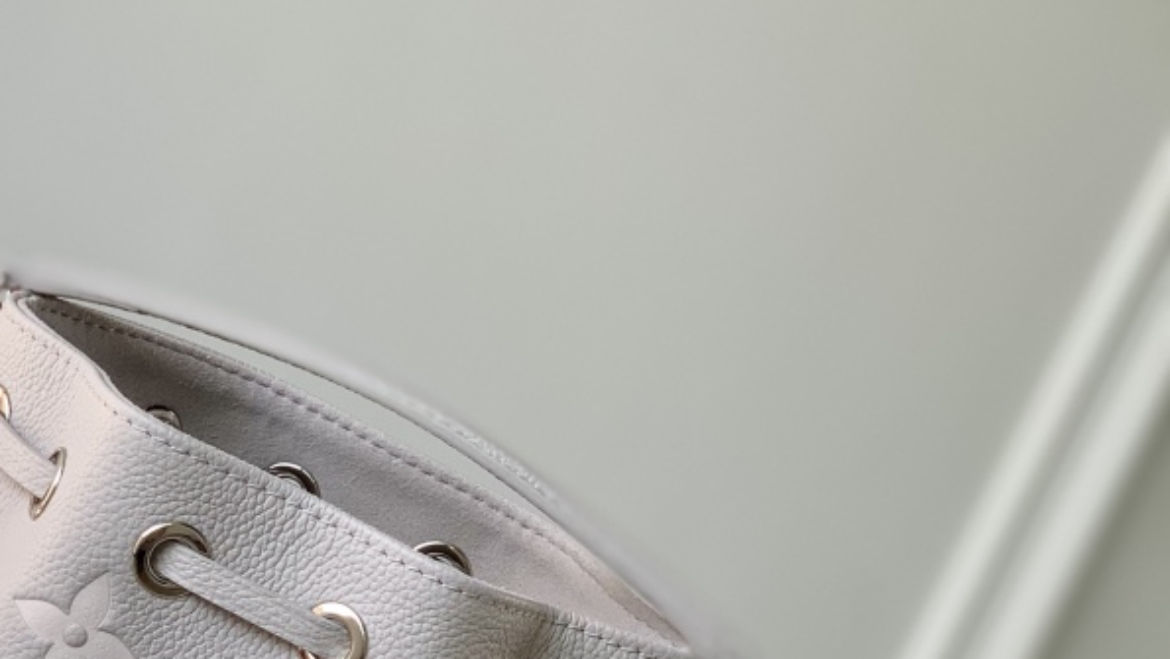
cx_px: 114
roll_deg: -25.1
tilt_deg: -10.6
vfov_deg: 8.8
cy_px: 624
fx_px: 4251
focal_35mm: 137
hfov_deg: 15.5
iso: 16
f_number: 2.4
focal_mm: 6
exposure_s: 1/122
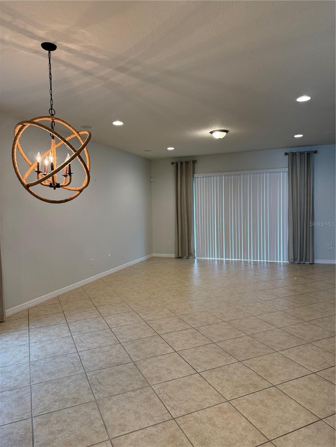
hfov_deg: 56.8
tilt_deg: -2.4
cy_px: 224
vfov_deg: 71.6
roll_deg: +0.6
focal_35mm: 24
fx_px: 311
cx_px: 168
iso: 320
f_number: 1.78
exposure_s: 1/120
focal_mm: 6.76
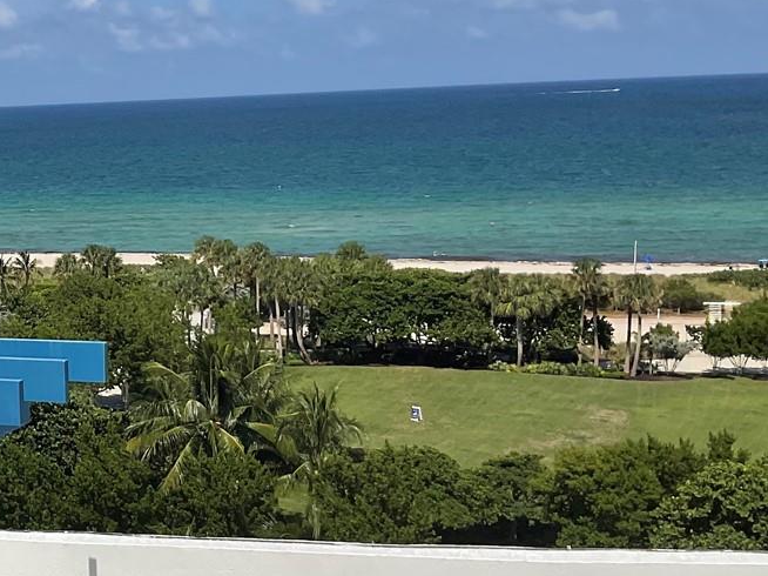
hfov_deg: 25.3
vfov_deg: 20.7
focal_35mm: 71
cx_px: -94
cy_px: 306
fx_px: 1575
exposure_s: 1/4405
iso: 20
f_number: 1.8
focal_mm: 3
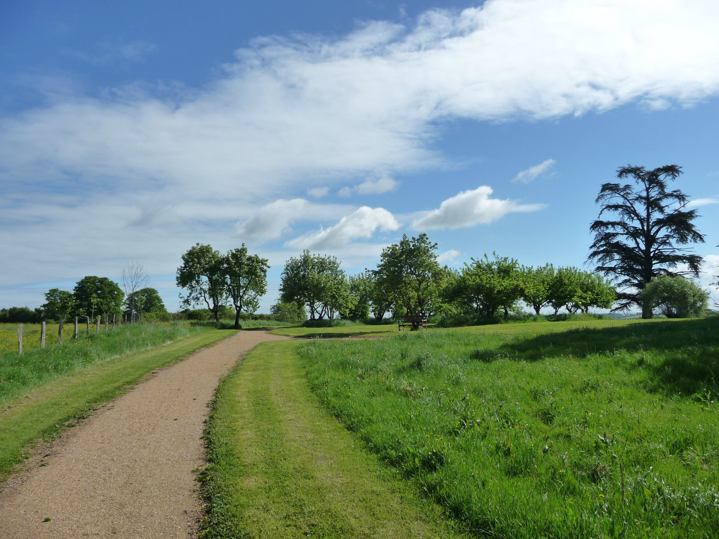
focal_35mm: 28
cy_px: 270
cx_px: 360
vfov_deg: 49.7
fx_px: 582
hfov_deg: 63.4
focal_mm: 4.7
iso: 160
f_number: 8
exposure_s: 1/400
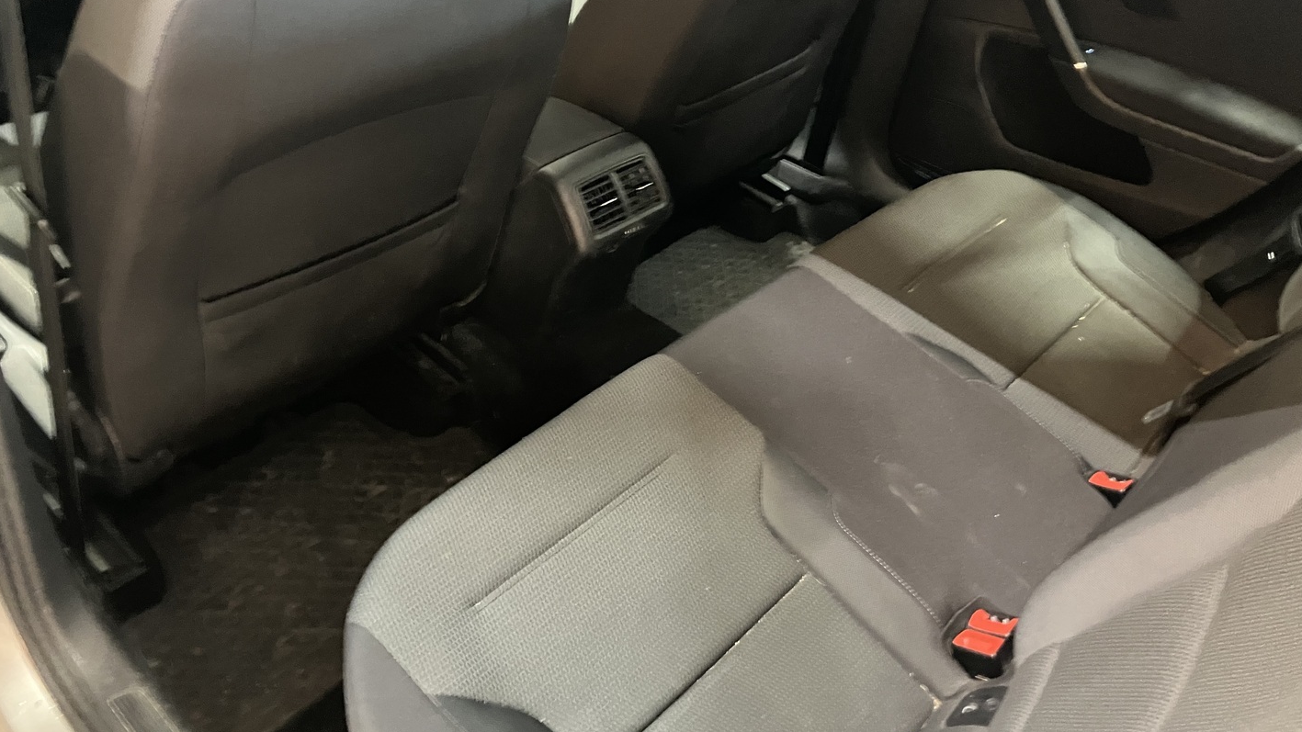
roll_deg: -4.8
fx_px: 1070
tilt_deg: -36.3
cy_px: 314
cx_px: 643
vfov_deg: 37.7
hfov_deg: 62.6
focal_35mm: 31
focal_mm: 3.99
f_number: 1.8
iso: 640
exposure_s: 1/20
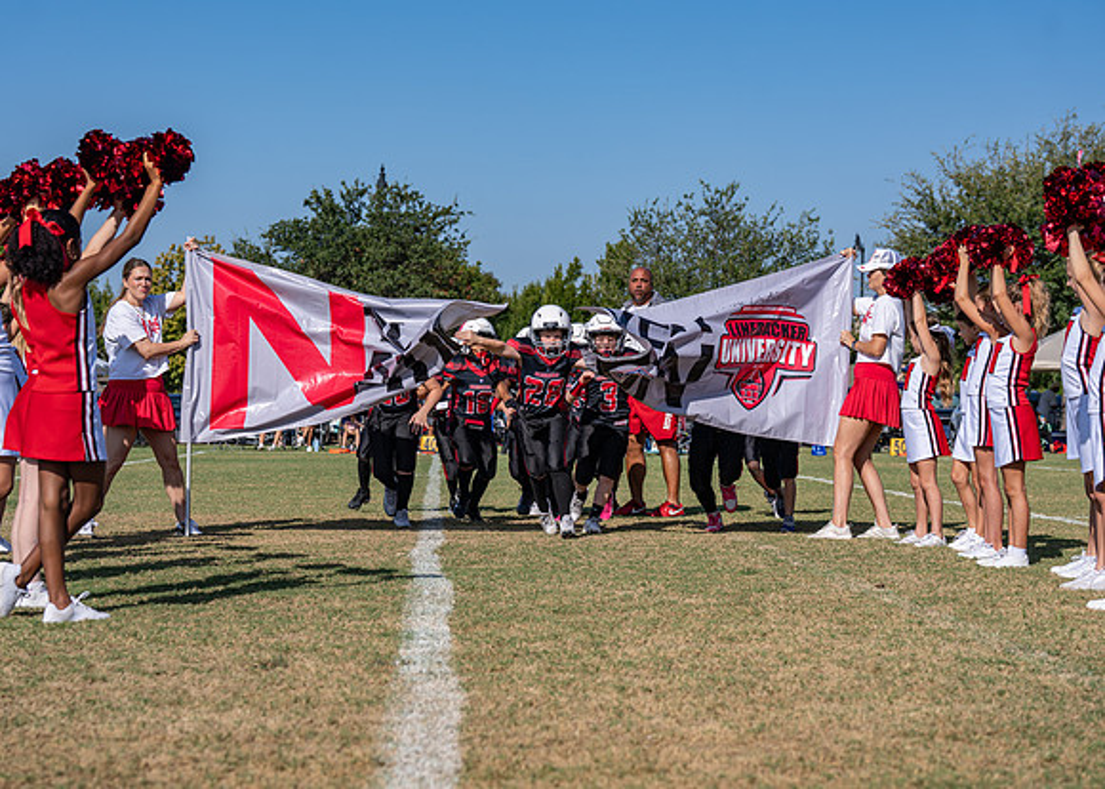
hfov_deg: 26.0
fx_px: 2392
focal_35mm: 76
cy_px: 395
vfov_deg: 18.7
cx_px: 522
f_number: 5
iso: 100
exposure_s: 1/1250
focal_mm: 70
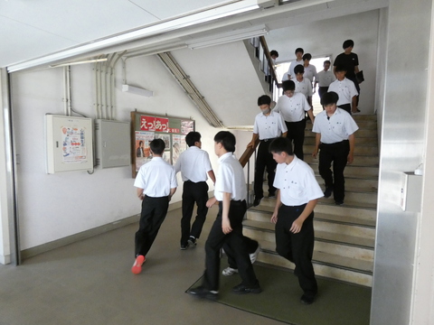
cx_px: 217
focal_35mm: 20
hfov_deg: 81.7
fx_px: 251
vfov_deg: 66.0
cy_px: 162
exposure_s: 1/125
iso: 1250
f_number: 2.8
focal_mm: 3.6
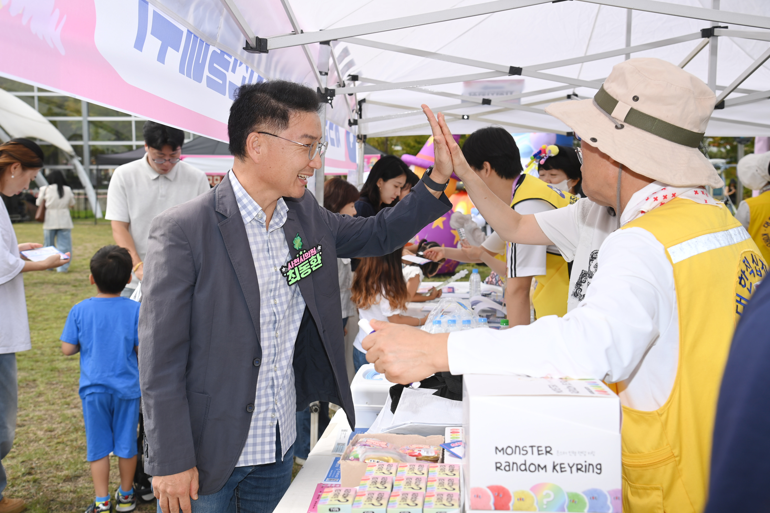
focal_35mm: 46
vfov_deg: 29.2
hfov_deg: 42.7
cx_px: 385
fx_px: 984
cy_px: 256
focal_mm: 46
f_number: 7.1
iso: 100
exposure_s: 1/250
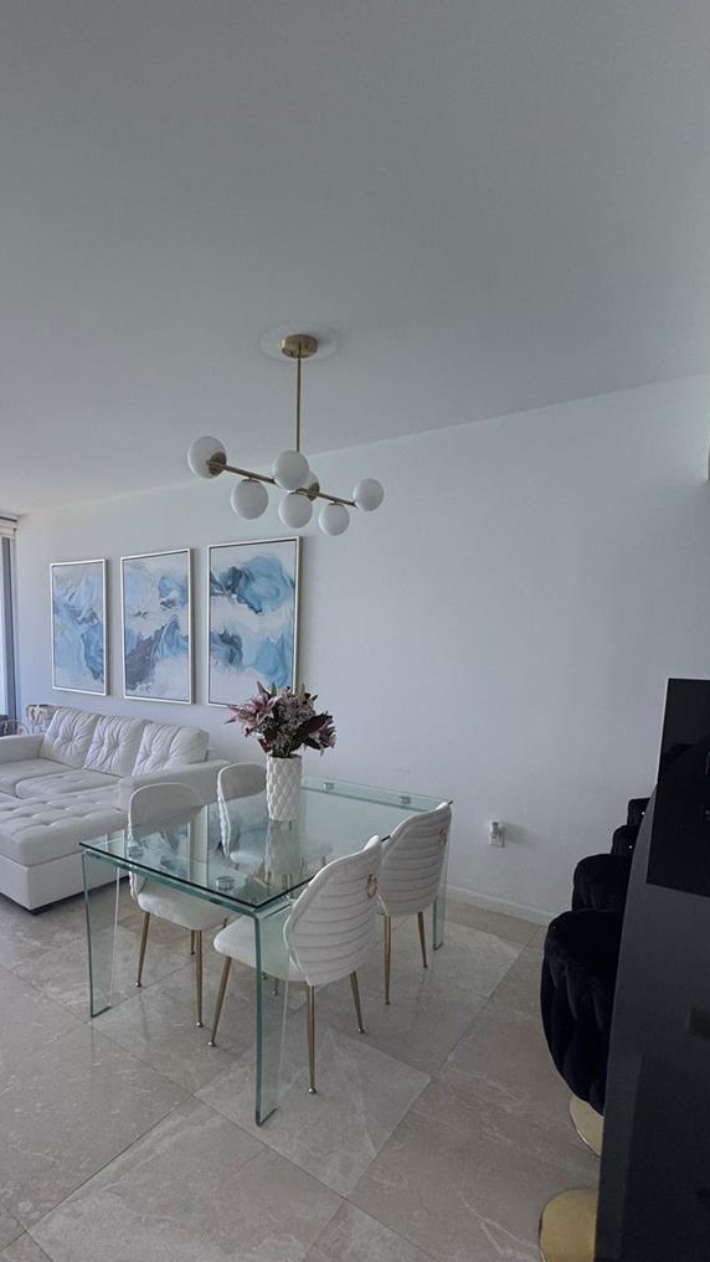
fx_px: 602
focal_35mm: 18
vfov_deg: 92.1
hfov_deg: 60.3
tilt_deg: -7.9
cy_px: 715
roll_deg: -0.9
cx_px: 272
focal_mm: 2.22
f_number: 2.2
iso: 200
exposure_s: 1/120
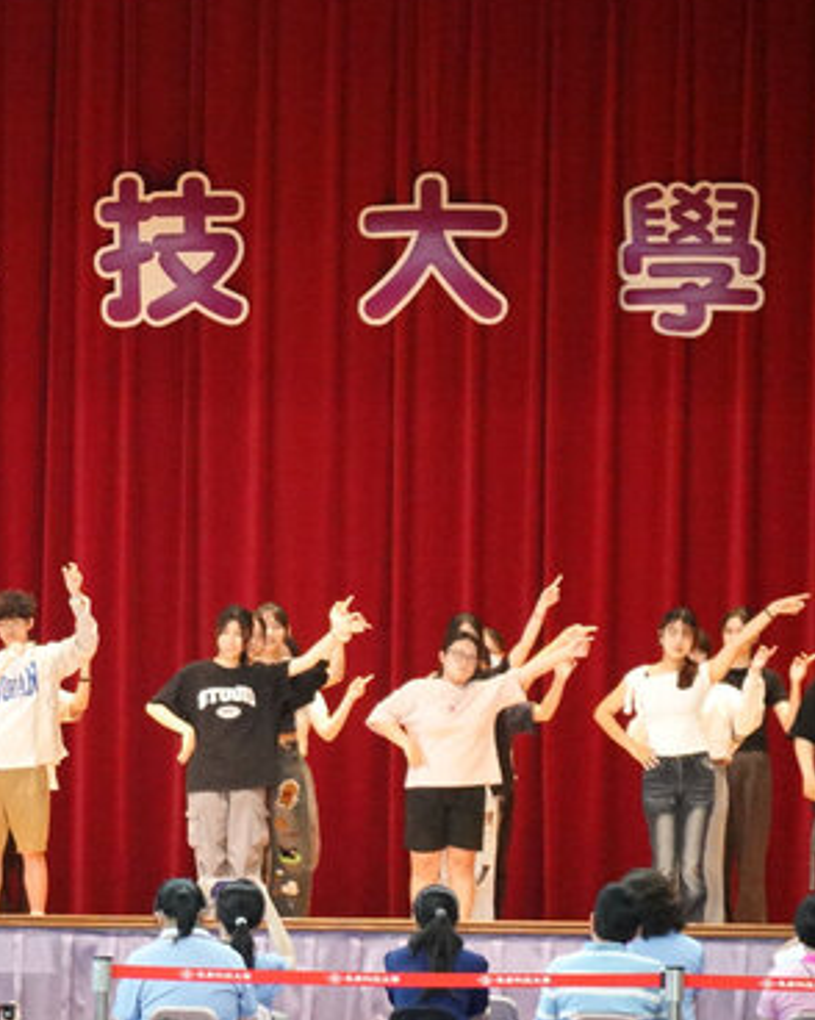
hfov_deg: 4.4
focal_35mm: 354
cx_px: -19
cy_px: 561
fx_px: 10682
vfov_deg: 5.5
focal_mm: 71.52
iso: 4000
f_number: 4.5
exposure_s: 1/200
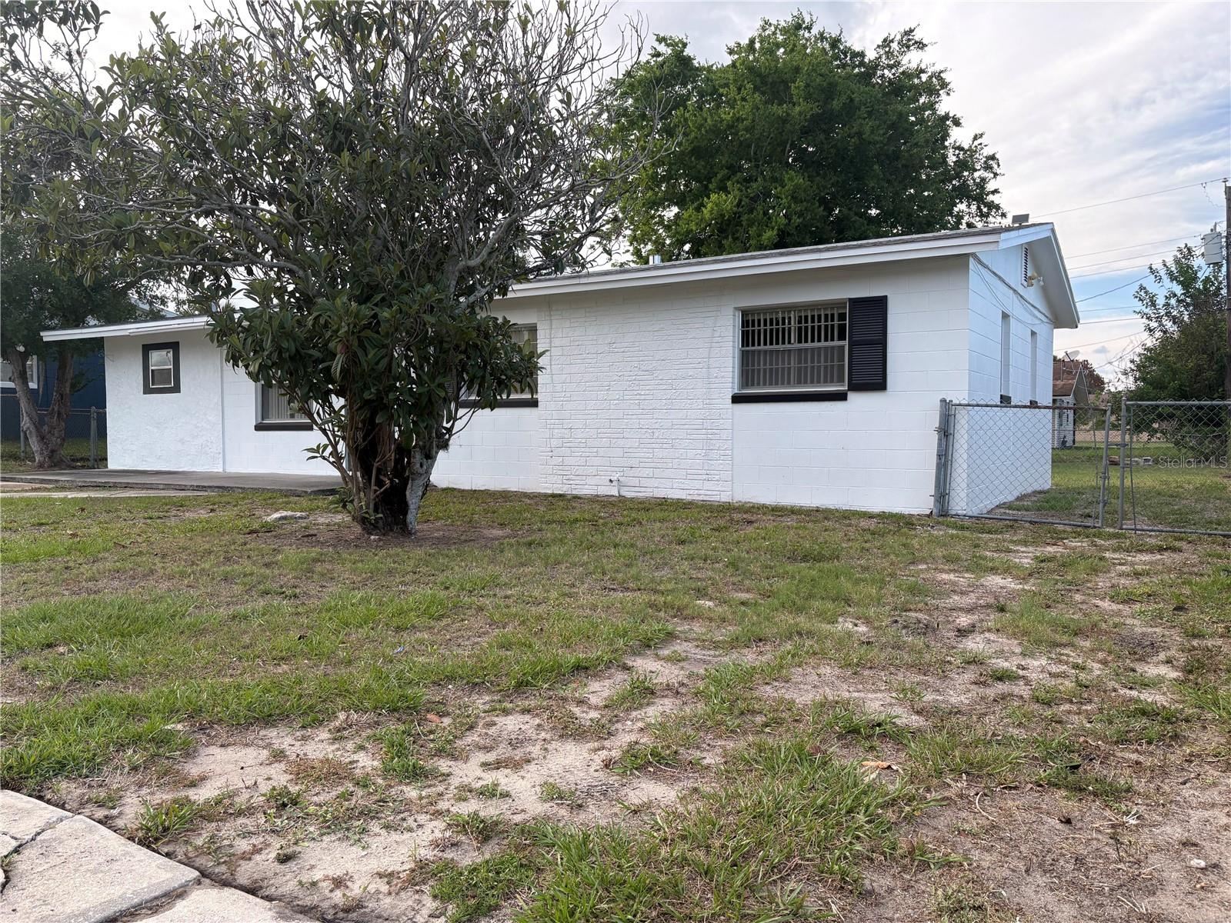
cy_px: 462
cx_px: 616
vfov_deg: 53.1
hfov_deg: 67.3
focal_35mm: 26
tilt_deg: -2.7
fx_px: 925
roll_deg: +0.2
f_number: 1.6
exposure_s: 1/907
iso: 64
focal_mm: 5.96
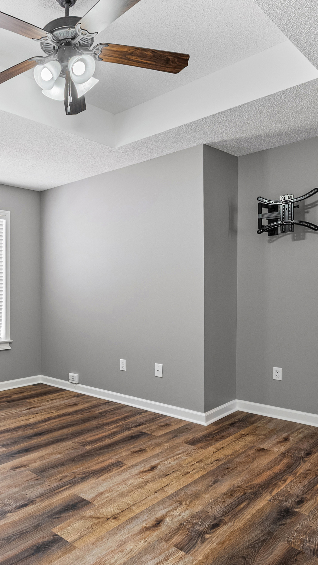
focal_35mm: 26
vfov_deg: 71.9
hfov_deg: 39.1
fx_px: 390
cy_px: 283
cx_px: -1
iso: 800
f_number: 9
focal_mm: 16
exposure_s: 1/4
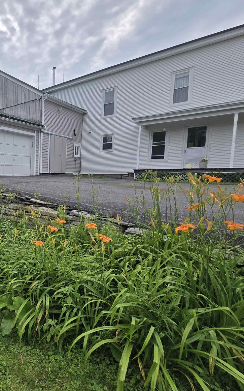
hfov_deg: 49.6
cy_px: 193
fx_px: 202
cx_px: -4
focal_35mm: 19
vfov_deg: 88.0
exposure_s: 1/2664
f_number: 2.2
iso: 50
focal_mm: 2.2
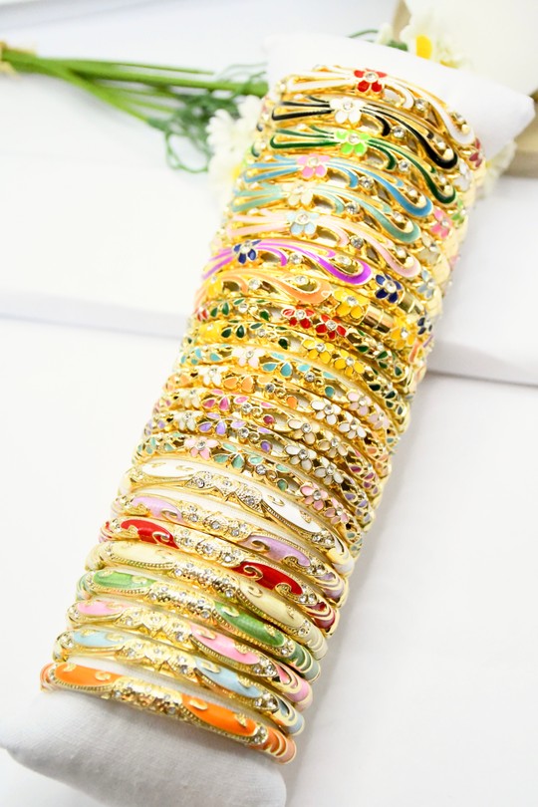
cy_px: 404
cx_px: 269
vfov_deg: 31.9
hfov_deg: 21.6
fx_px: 1412
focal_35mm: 63
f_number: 5.6
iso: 16000
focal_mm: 42
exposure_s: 1/1000
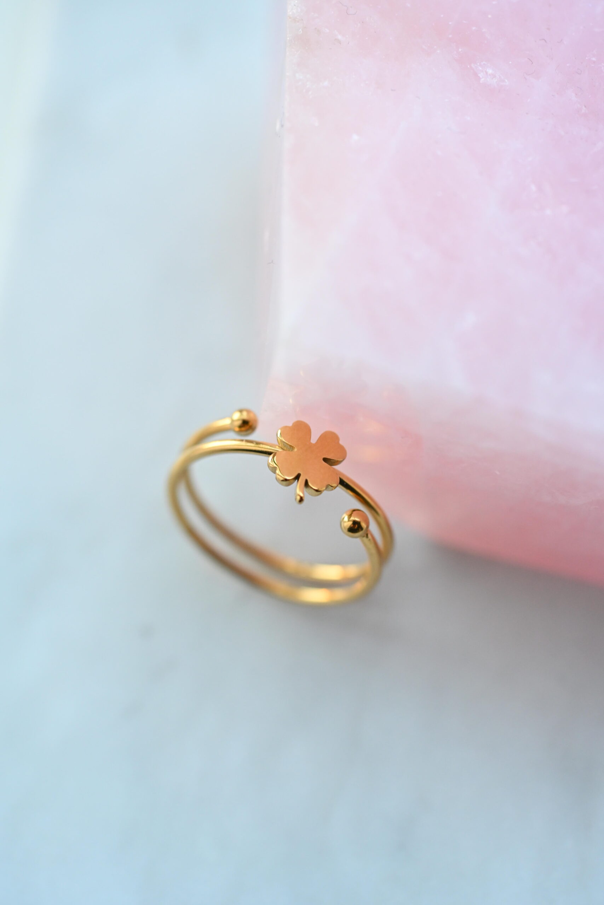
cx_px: 302
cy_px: 452
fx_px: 1321
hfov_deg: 25.8
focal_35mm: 52
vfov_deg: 37.8
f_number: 3.5
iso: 800
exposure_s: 1/125
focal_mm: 35
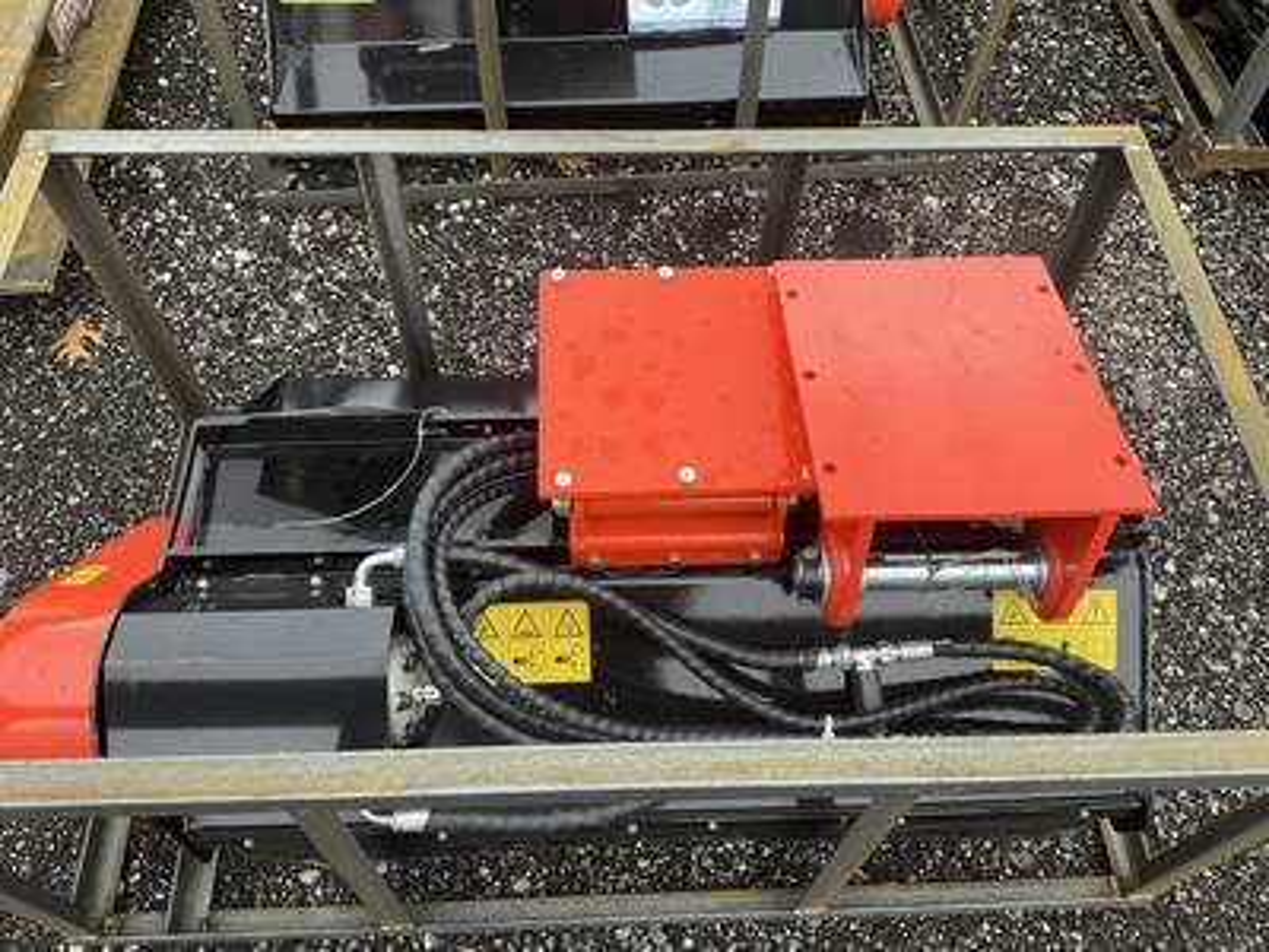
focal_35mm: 29
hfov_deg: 61.7
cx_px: 634
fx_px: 1063
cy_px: 476
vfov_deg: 48.2
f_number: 1.8
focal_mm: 3
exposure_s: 1/122
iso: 25
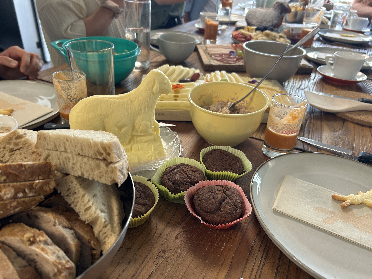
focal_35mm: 26
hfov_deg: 67.3
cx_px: 186
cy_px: 140
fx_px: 279
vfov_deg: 53.1
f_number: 1.5
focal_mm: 5.7
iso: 100
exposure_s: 1/50
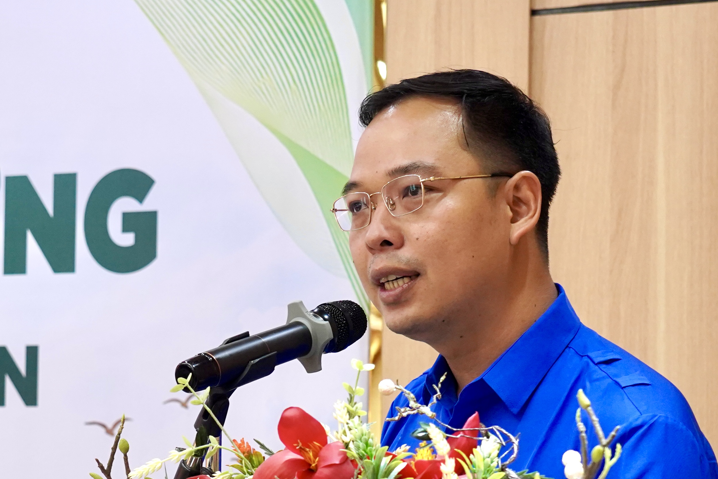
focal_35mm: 101
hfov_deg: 20.0
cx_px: 162
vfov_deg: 13.4
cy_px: 458
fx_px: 2014
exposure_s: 1/125
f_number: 4.5
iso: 2000
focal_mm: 42
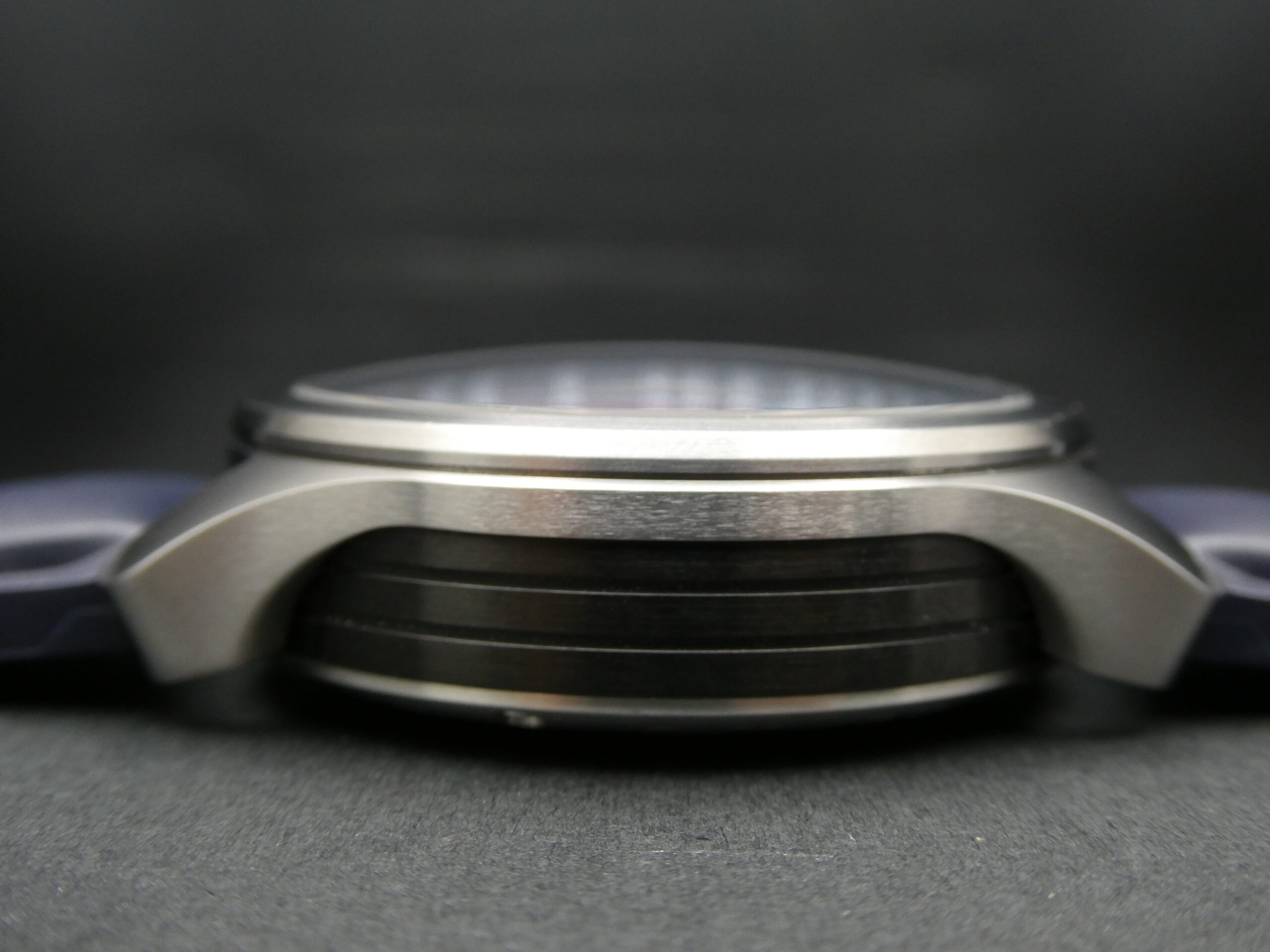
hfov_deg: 38.2
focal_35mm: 50
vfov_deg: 29.1
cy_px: 476
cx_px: 635
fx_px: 1834
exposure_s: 1/80
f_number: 4.1
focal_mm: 9
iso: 250
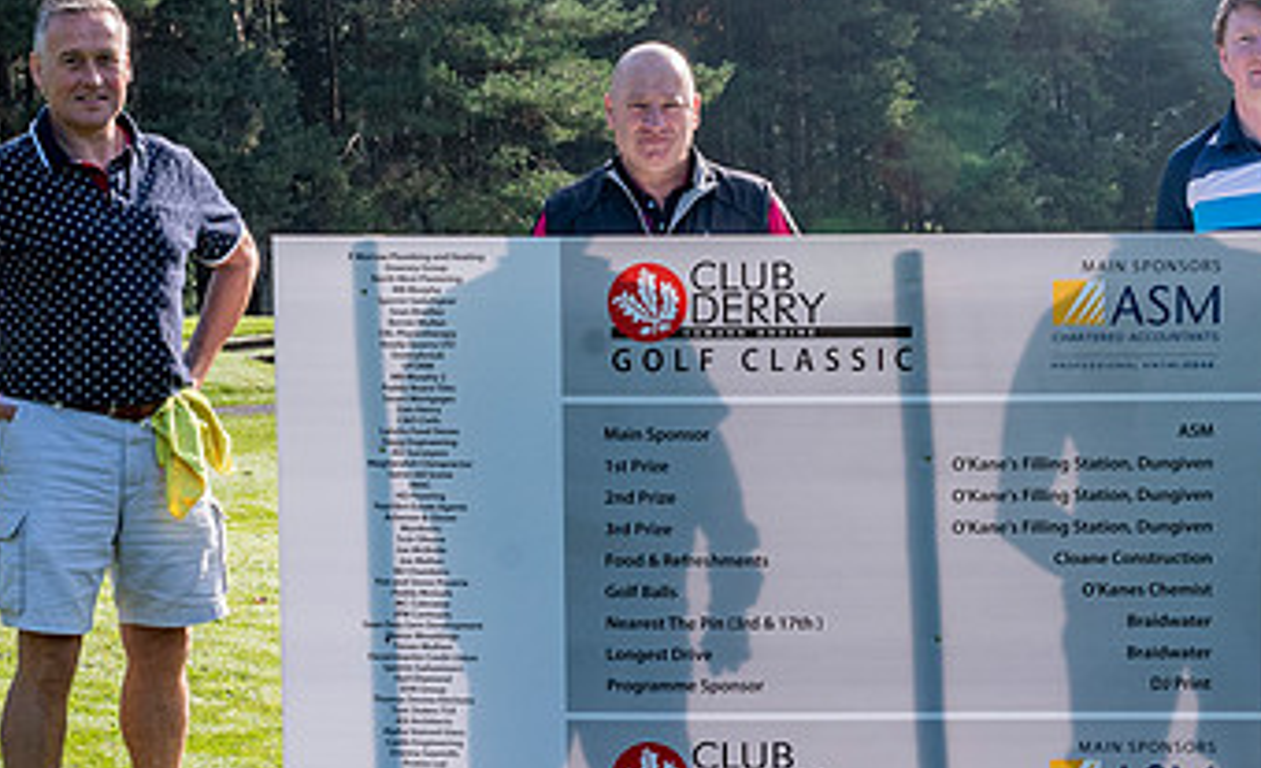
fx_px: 3071
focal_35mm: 90
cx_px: 674
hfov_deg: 23.2
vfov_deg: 14.2
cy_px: 412
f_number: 8
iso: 220
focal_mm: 24
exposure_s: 1/100
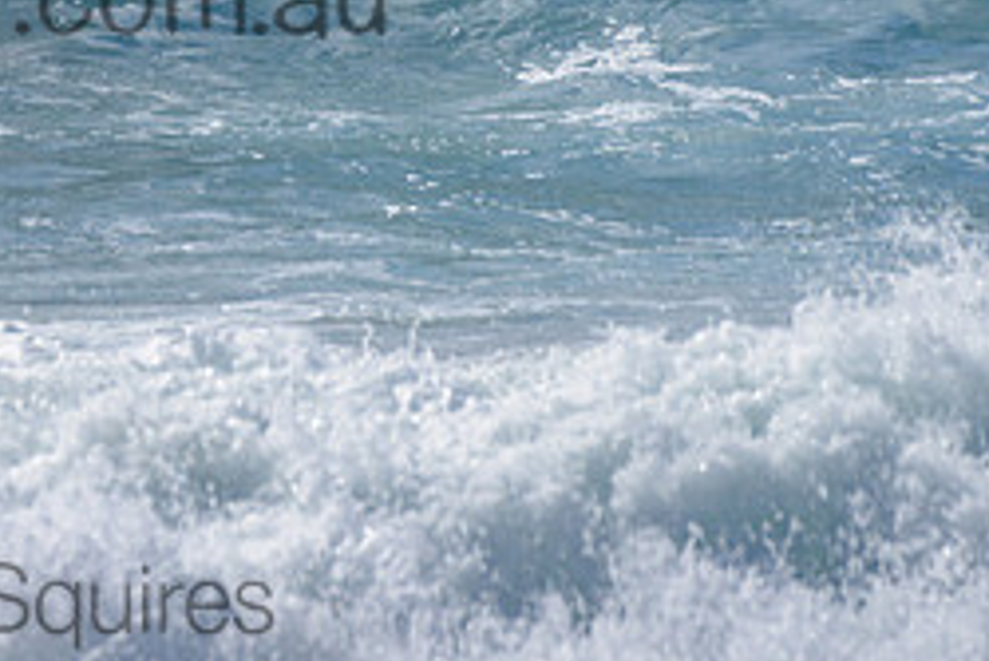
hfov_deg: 1.5
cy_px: -219
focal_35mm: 1420
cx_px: -289
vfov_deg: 1.0
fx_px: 39032
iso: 80
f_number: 5.6
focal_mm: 500
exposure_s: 1/2000
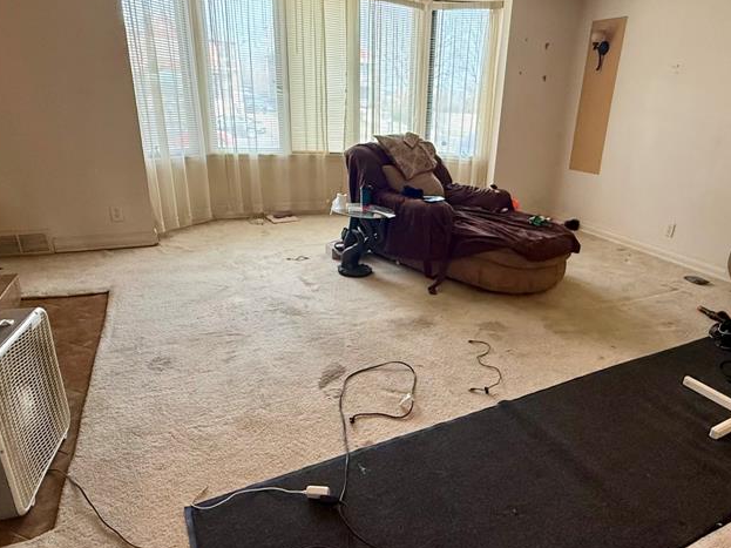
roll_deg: -3.9
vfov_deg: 58.9
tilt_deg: -20.0
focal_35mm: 23
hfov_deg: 73.3
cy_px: 282
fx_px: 486
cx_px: 433
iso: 400
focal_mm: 2.22
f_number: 2.2
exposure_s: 1/120
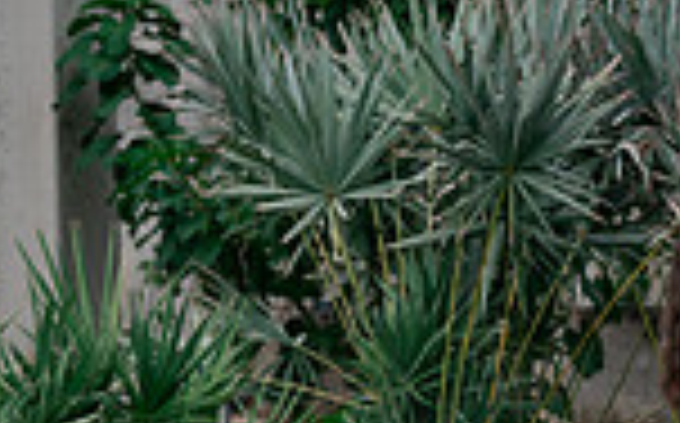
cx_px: 630
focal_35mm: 196
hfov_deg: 10.6
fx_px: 3628
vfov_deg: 6.6
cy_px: 630
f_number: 2
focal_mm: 50
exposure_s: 1/320
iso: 80
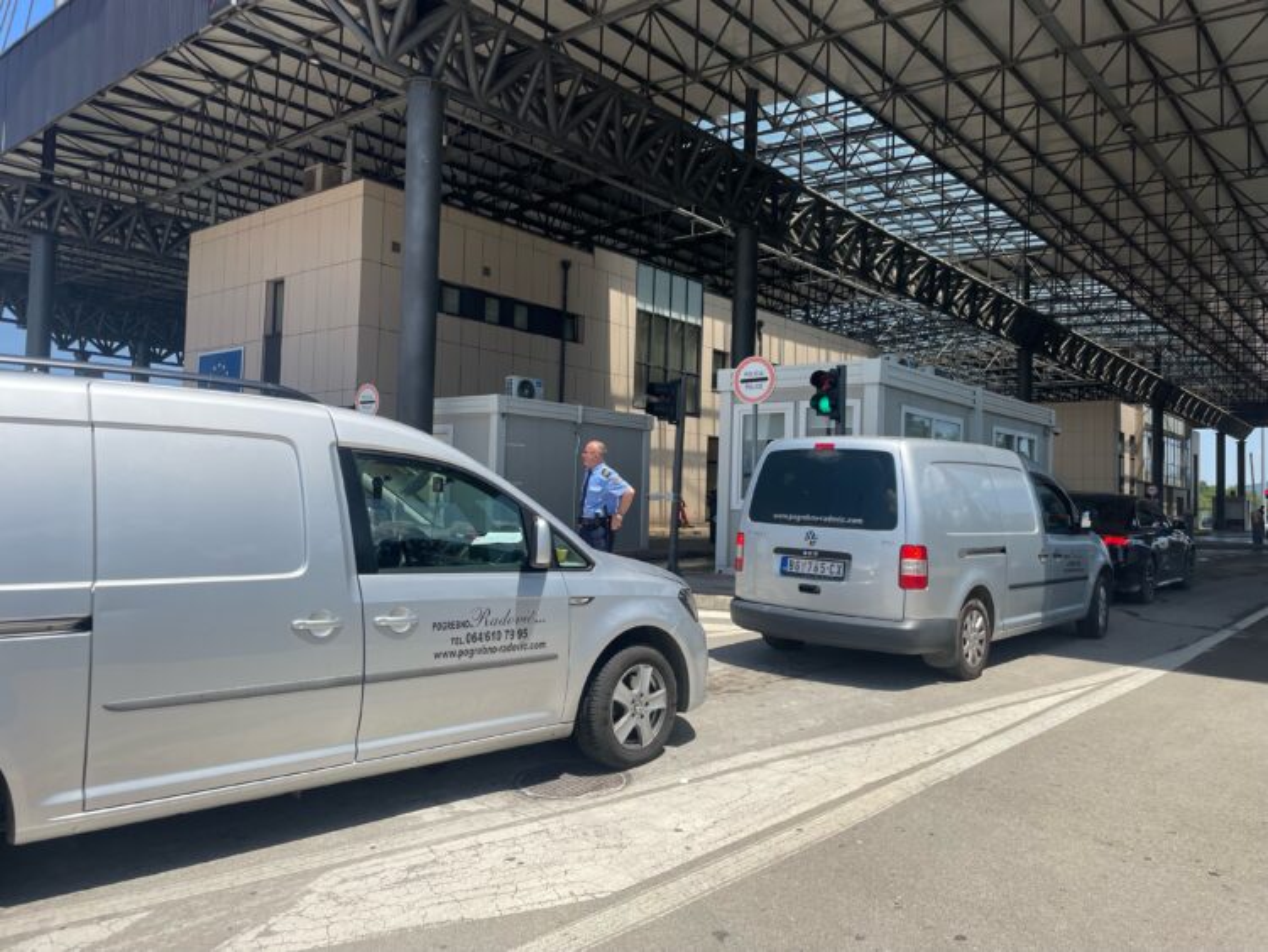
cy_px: 476
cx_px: 634
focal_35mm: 26
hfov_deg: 67.3
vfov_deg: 53.1
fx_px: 953
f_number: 1.6
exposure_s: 1/3861
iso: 32
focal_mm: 4.2
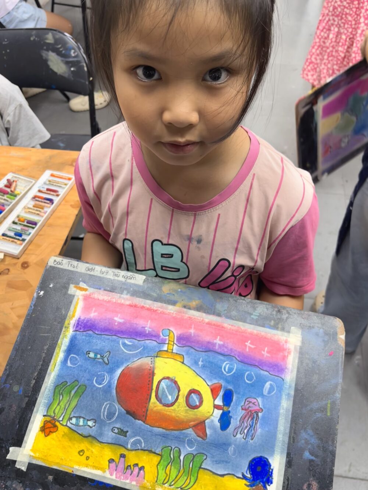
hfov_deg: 53.1
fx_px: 368
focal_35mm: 26
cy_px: 245
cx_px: 184
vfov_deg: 67.3
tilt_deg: -50.0
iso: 100
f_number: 1.6
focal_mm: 5.1
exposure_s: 1/100
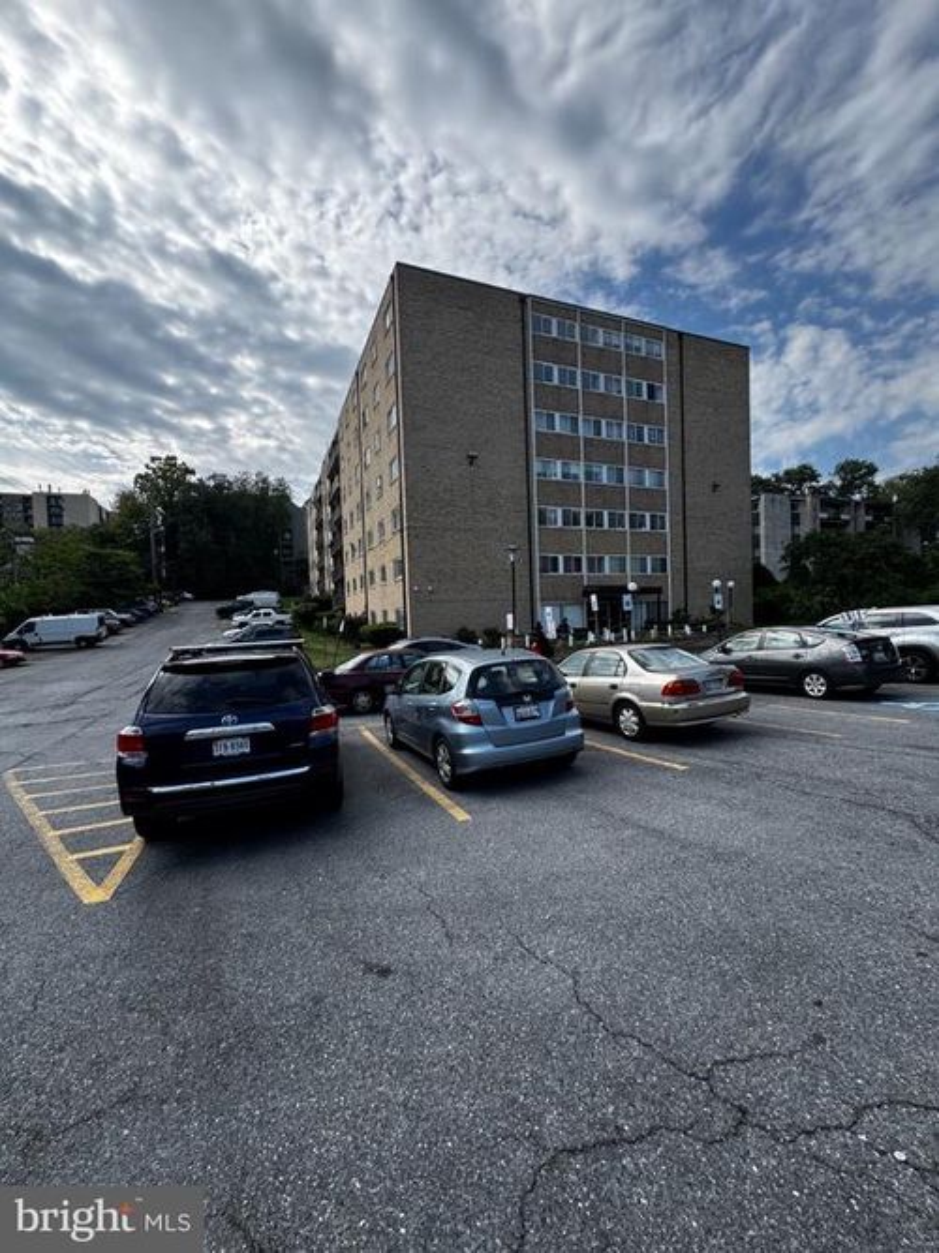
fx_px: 507
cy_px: 626
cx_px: 470
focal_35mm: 14
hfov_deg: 85.7
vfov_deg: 102.1
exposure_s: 1/681
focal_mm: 2.22
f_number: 2.2
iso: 40
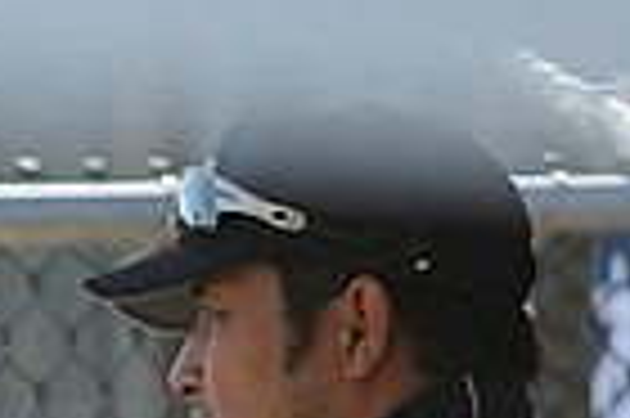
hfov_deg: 1.1
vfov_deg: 0.7
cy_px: 744
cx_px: -670
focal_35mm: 1870
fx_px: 32687
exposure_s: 1/500
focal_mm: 300
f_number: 4
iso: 200
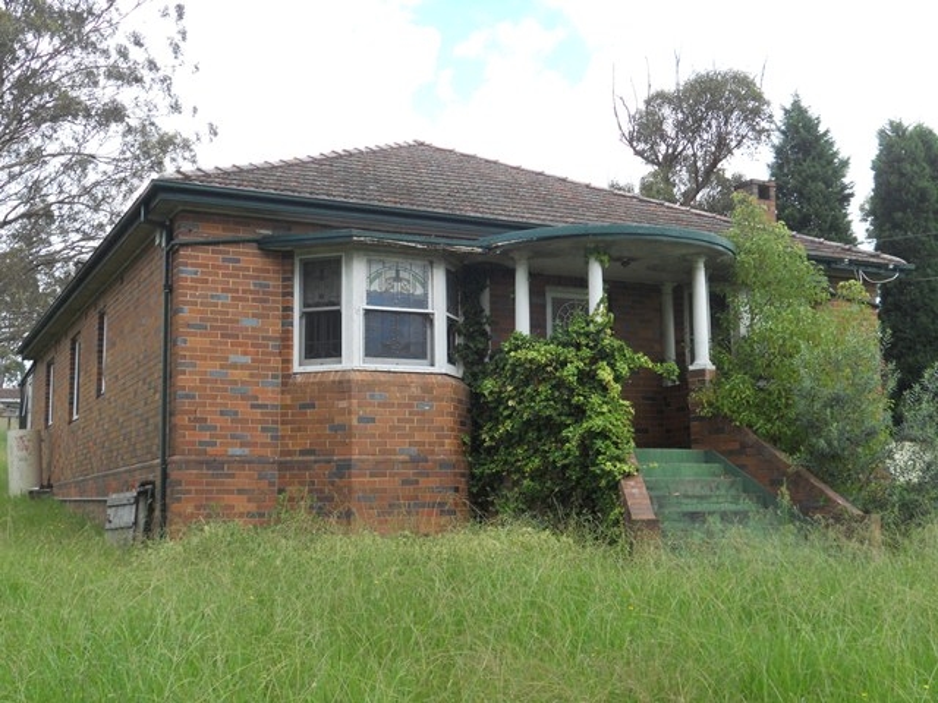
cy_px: 352
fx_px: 1246
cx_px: 469
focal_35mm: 46
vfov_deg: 31.5
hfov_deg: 41.2
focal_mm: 8.2
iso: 80
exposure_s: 1/200
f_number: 4.3
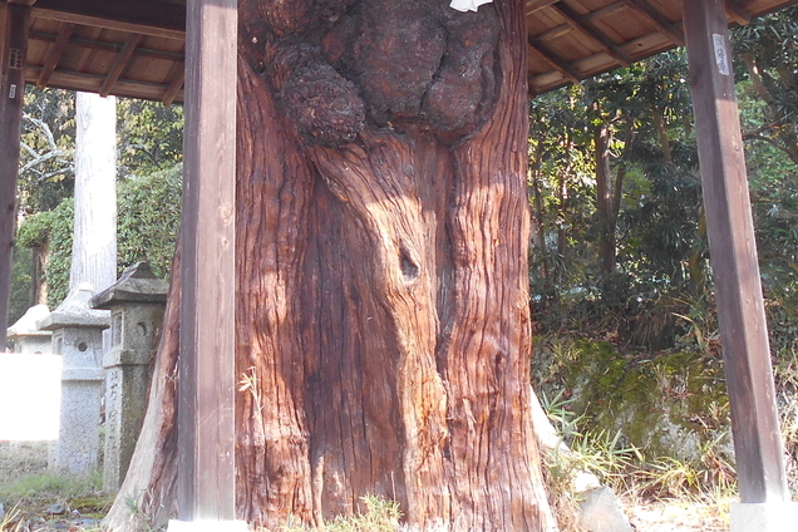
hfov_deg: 38.6
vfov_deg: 25.8
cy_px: 68
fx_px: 1130
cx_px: 300
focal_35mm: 51
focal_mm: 4.6
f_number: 3.2
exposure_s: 1/50
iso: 80
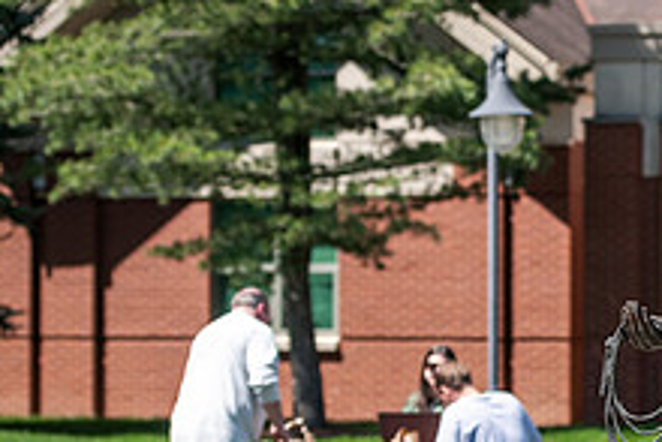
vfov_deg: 6.1
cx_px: 803
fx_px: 4122
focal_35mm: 224
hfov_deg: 9.1
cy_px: 377
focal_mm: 85
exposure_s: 1/800
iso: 100
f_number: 3.5
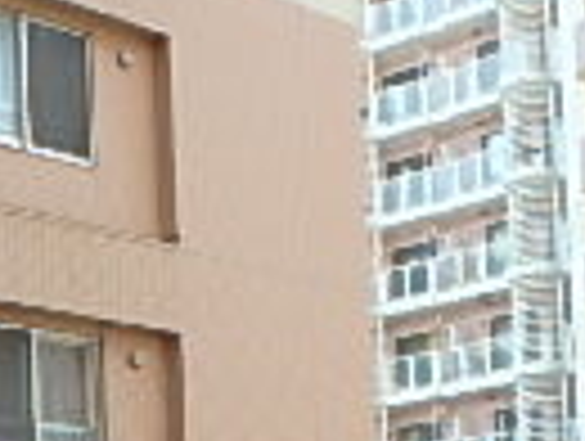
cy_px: 724
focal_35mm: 103
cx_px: 243
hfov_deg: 19.0
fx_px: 1744
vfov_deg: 13.3
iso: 125
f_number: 3.5
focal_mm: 3.7
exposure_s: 1/250
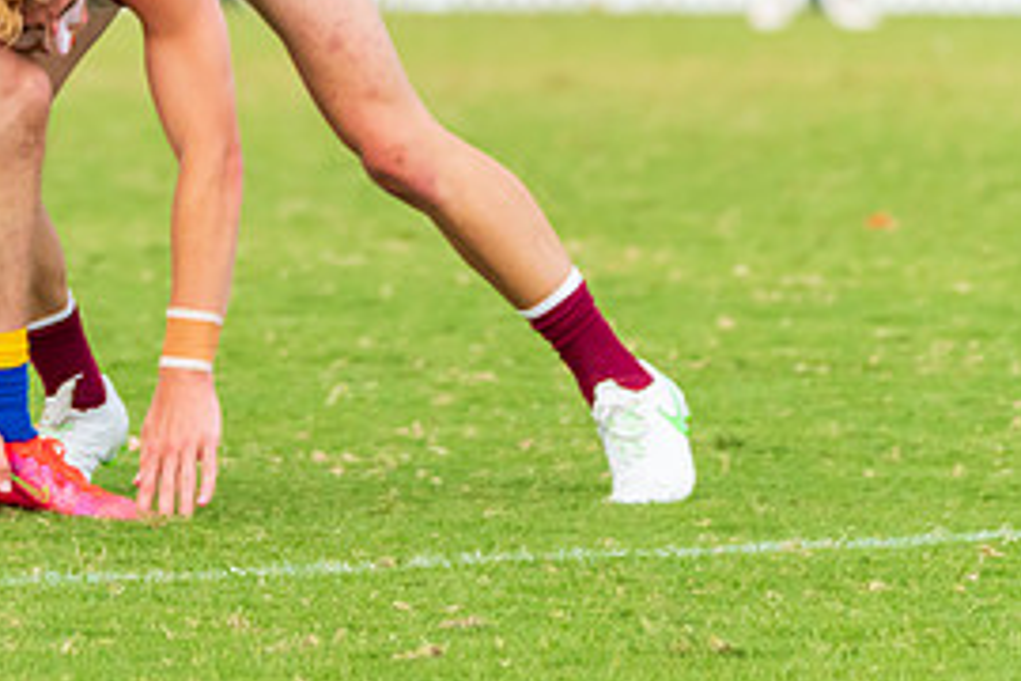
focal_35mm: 802
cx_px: -312
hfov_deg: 2.6
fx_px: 22744
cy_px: 127
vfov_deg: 1.7
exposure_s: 1/1000
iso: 800
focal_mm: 300
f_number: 5.6
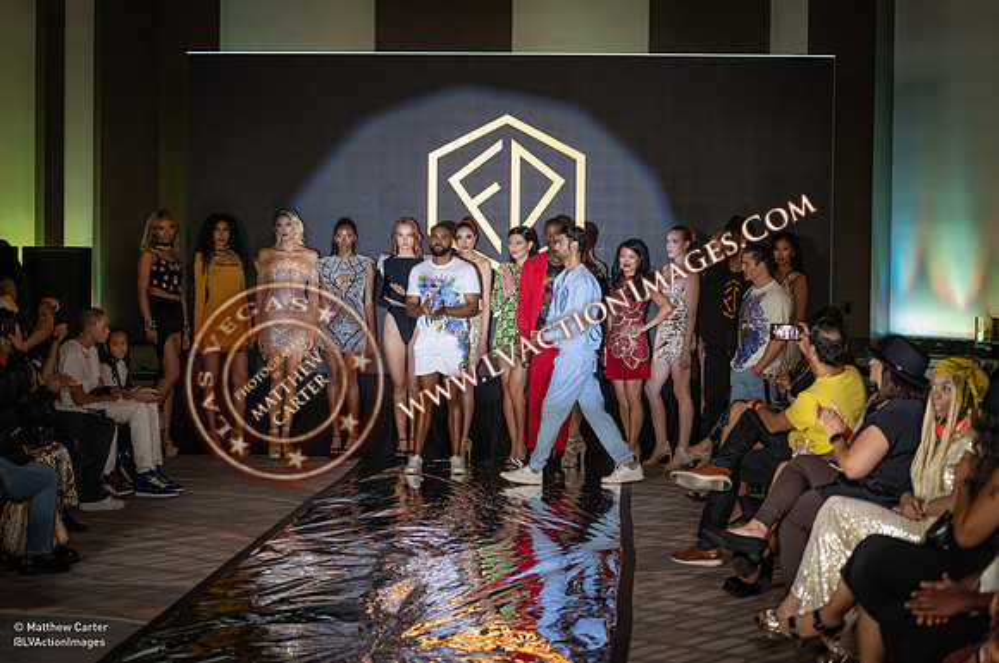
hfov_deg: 27.4
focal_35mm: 74
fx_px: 2052
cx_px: 476
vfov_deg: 18.4
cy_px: 343
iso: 1600
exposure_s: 1/200
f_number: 2.8
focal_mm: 70
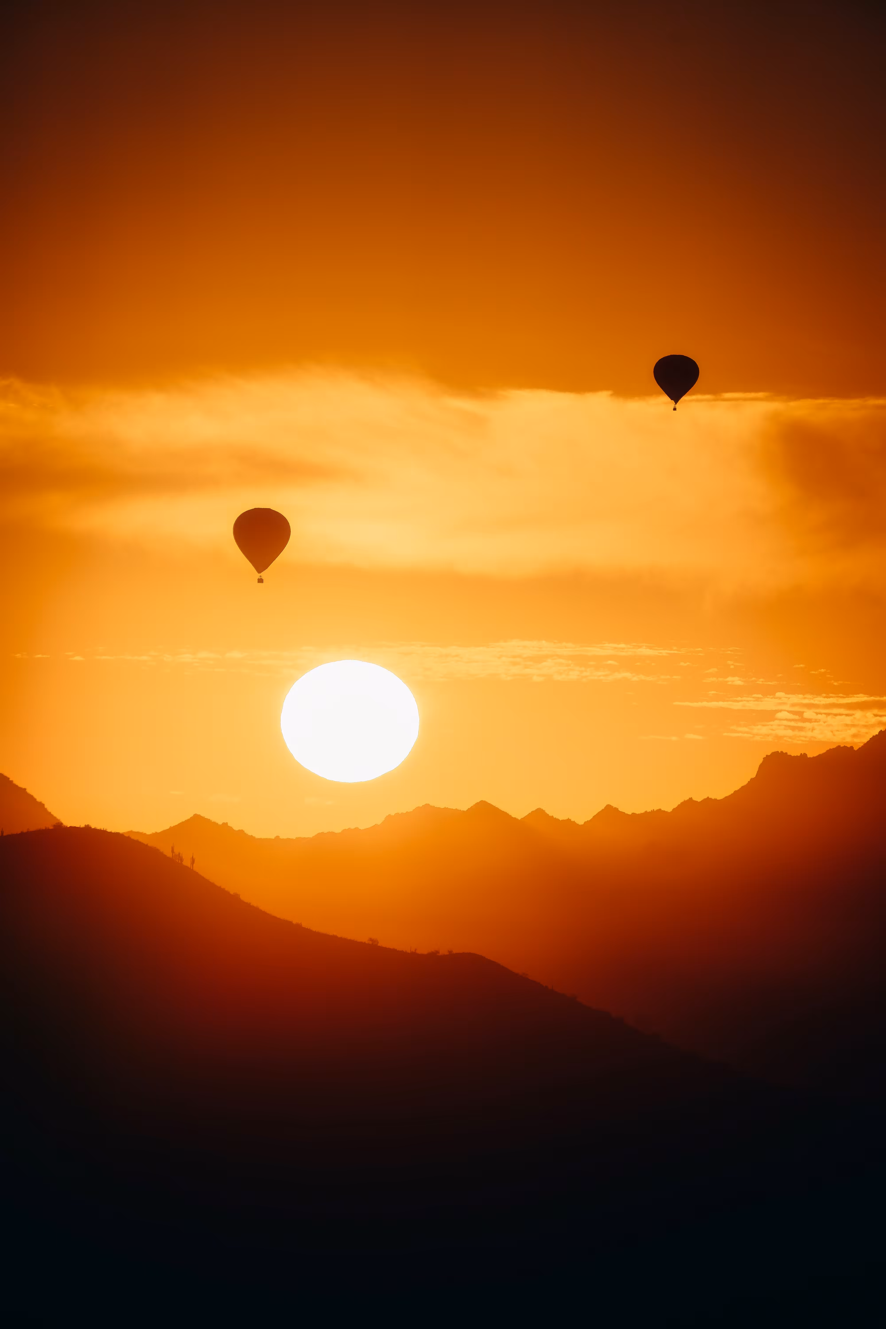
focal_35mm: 400
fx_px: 14766
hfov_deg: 3.4
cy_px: 664
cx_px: 443
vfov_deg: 5.2
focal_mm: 400
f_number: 5.6
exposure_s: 1/4000
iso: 125
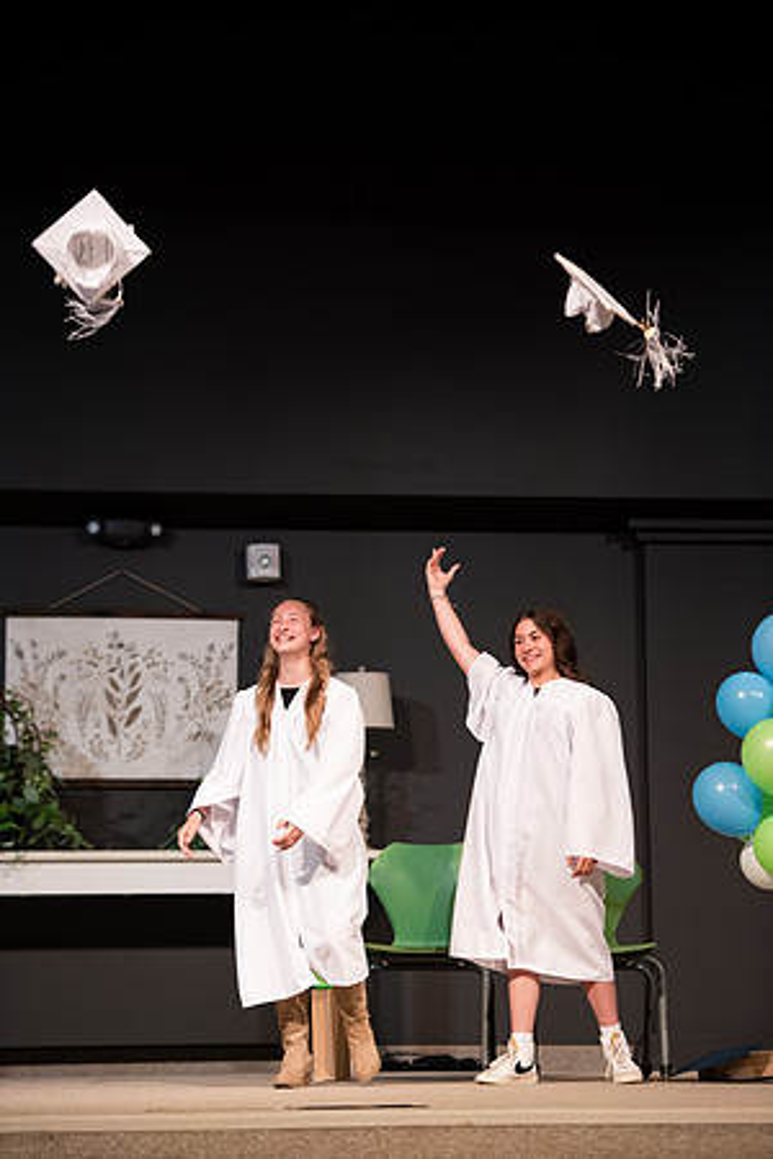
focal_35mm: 116
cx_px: 386
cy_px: 580
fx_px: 3736
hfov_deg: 11.8
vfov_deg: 17.6
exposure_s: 1/250
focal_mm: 116
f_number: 2.8
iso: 800
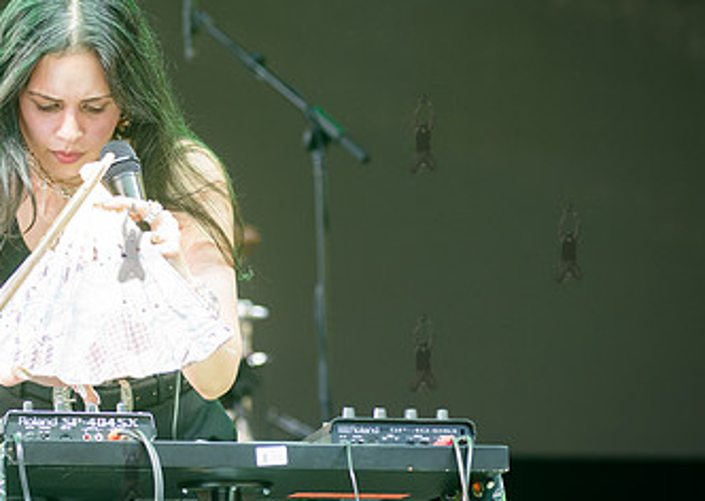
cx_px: 55
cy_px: 166
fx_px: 4798
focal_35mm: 240
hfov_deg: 8.4
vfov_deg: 6.0
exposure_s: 1/200
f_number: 4
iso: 500
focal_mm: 112
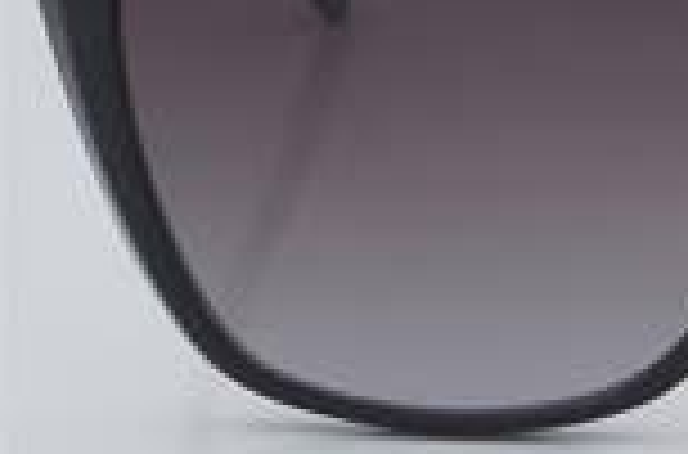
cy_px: 130
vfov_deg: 6.3
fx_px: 4121
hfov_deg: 9.4
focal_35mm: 216
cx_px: 895
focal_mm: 55
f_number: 32
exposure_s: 1/4
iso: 100
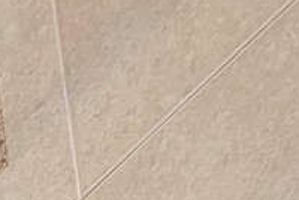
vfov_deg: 9.1
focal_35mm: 108
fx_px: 898
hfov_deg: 12.6
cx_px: -496
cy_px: 675
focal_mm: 2.2
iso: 100
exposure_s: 1/60
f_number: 2.2
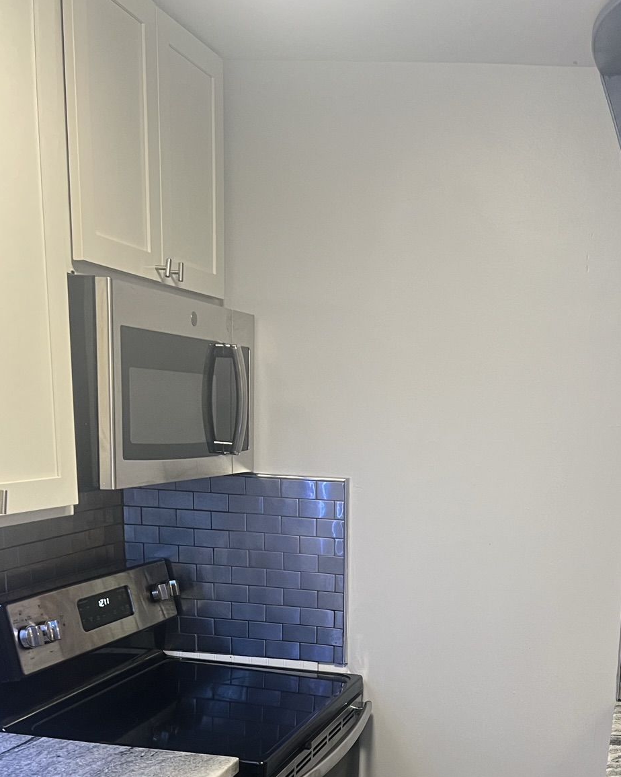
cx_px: 439
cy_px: 633
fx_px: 1034
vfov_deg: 39.4
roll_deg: -2.3
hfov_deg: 33.0
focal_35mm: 45
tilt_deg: -12.7
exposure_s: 1/60
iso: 200
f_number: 1.5
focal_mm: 5.7
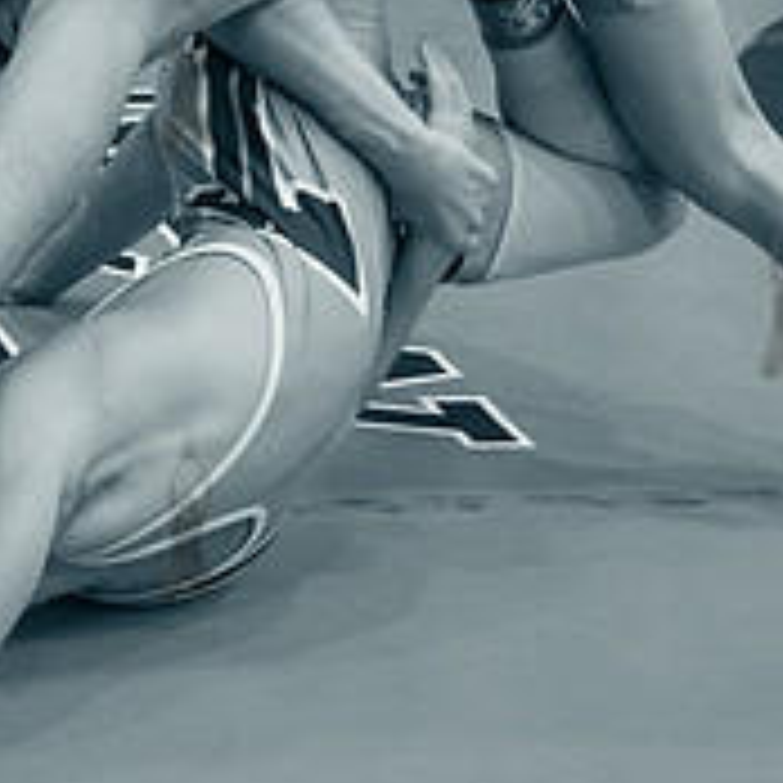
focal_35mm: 180
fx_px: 4606
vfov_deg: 9.7
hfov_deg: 9.7
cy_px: 115
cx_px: 181
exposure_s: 1/640
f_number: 3.2
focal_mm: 58
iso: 8000
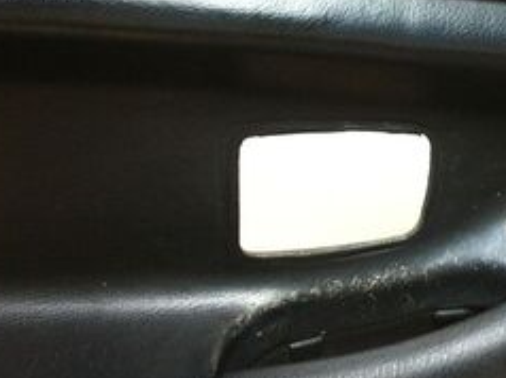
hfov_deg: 36.0
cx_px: 319
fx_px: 774
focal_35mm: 53
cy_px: 237
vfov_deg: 27.4
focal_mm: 3.85
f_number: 2.8
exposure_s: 1/15
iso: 400
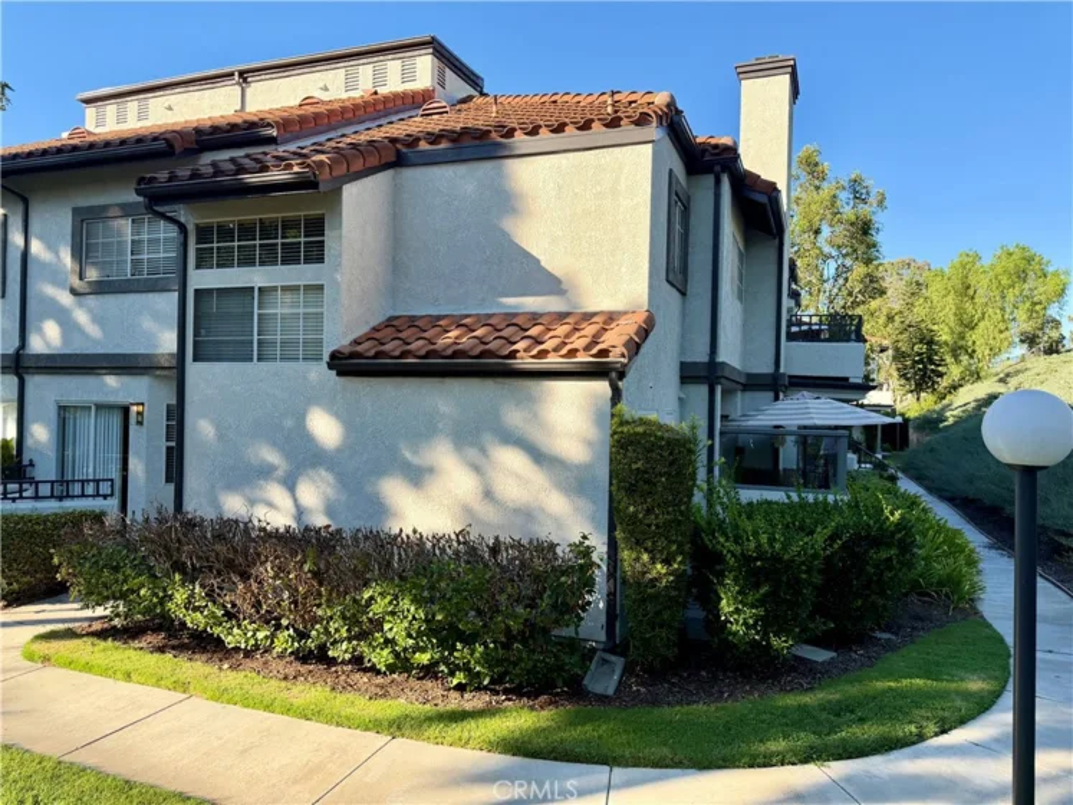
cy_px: 402
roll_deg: -1.0
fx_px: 744
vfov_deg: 56.8
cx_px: 536
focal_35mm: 24
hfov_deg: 71.6
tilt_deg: +0.6
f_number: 1.78
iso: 100
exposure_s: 1/1770
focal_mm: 6.76
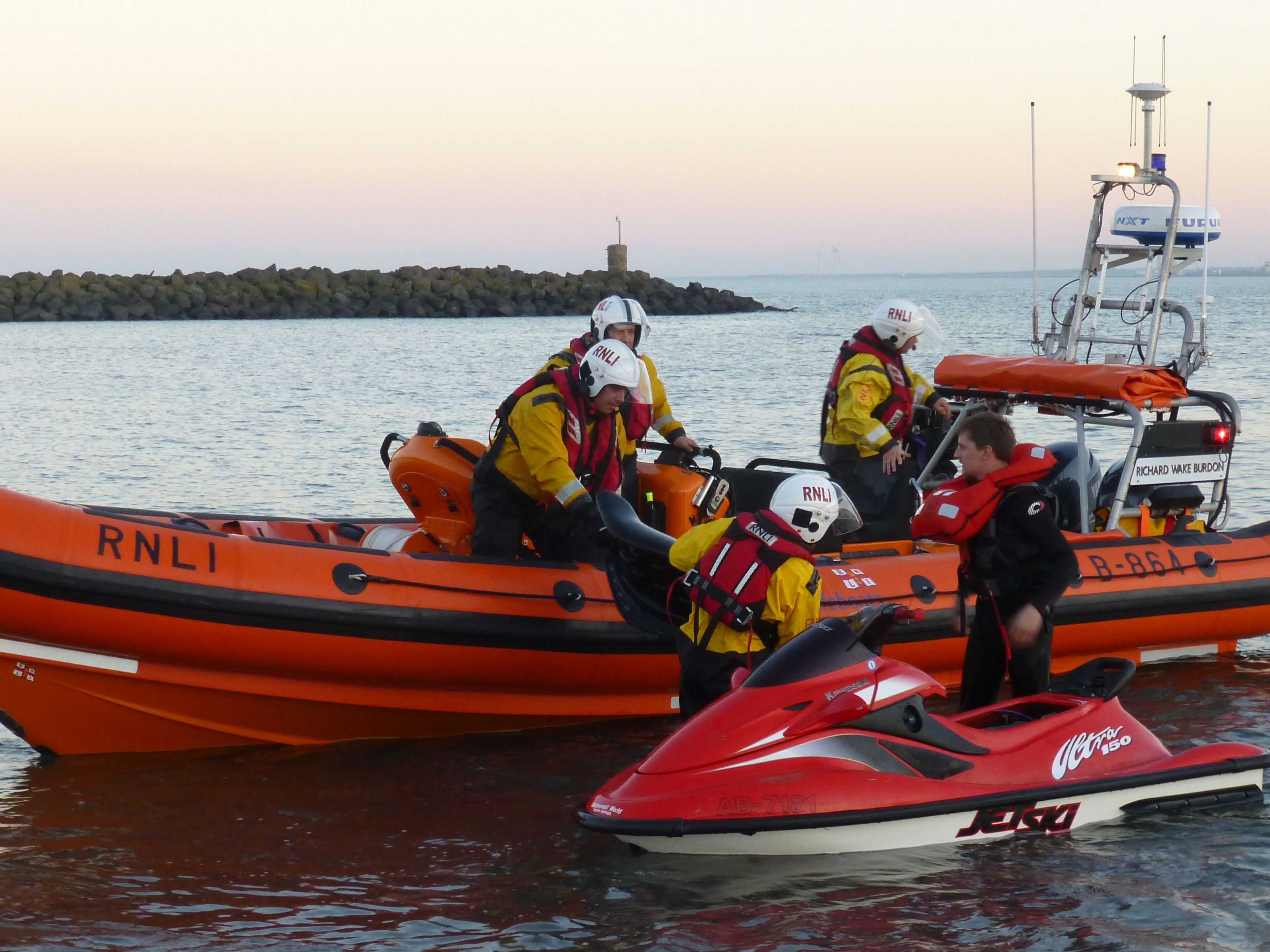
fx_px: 3081
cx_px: 604
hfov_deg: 23.3
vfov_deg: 17.6
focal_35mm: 84
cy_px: 532
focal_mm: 11
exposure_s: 1/60
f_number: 4.8
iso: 200
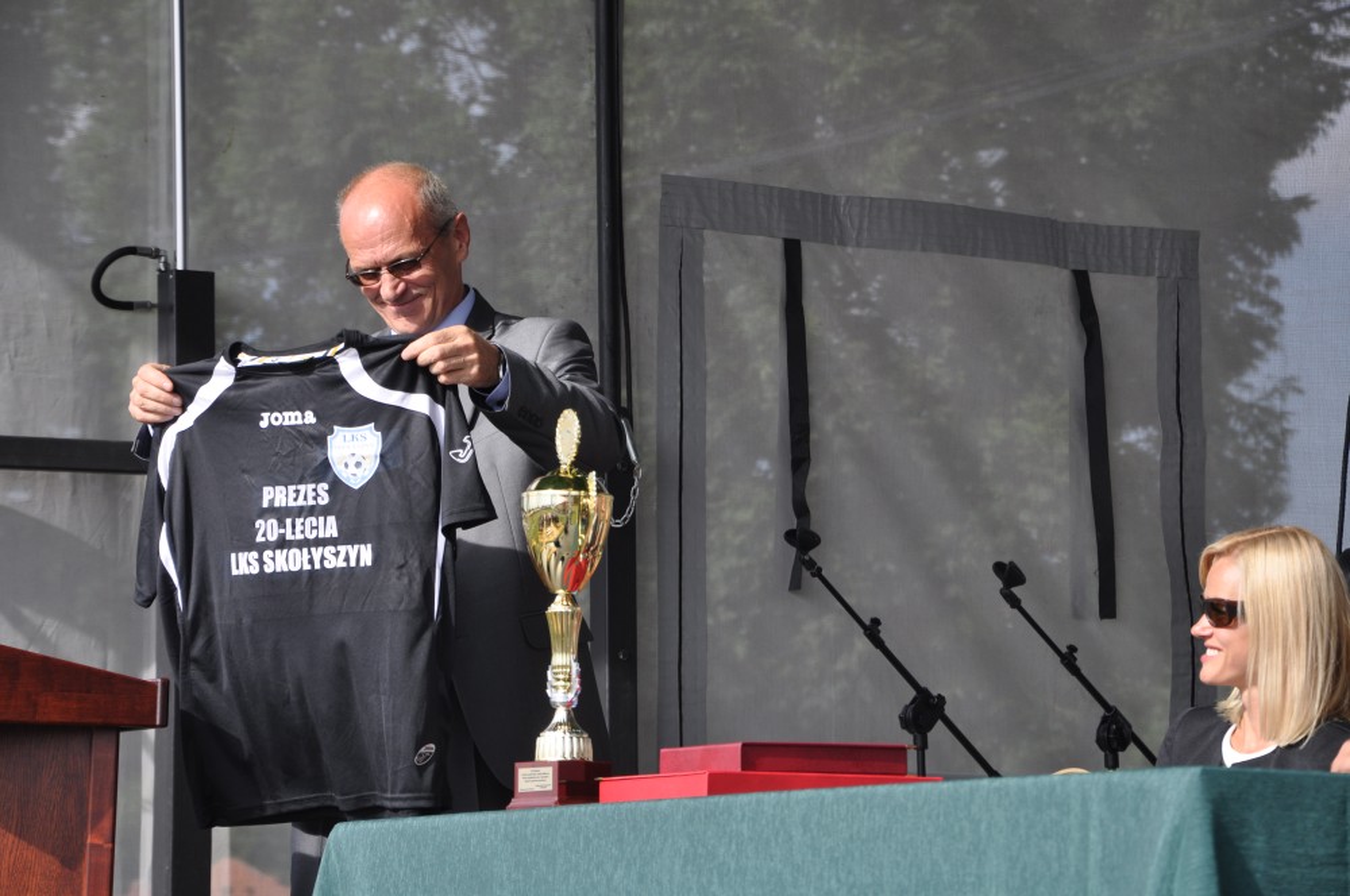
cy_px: 448
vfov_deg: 8.7
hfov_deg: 13.1
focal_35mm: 158
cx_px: 675
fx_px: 5899
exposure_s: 1/200
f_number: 7.1
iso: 200
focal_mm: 105
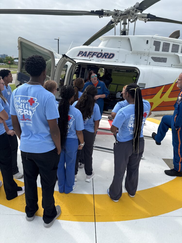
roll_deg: -4.1
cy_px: 122
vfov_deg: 71.6
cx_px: 91
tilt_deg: -16.8
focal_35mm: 24
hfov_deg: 56.8
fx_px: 168
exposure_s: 1/4673
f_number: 1.78
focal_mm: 6.76
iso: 80
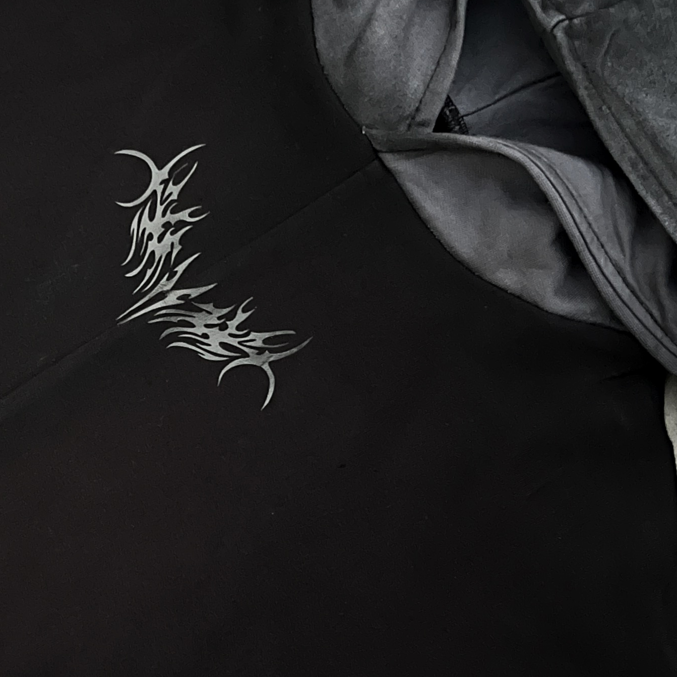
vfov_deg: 24.9
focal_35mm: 69
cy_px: 452
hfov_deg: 23.9
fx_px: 1527
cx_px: 3
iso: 2000
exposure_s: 1/30
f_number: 1.6
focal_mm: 5.1
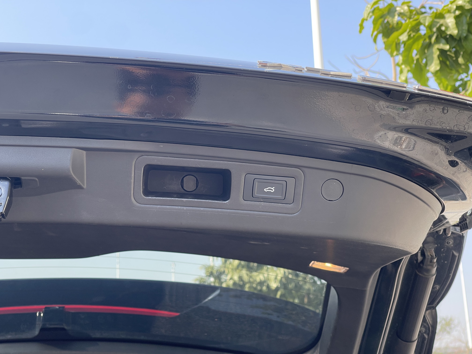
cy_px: 177
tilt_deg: +16.1
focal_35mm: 64
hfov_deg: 30.3
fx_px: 873
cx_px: 236
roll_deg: +2.2
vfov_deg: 22.9
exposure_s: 1/170
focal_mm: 7.5
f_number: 2.2
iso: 20
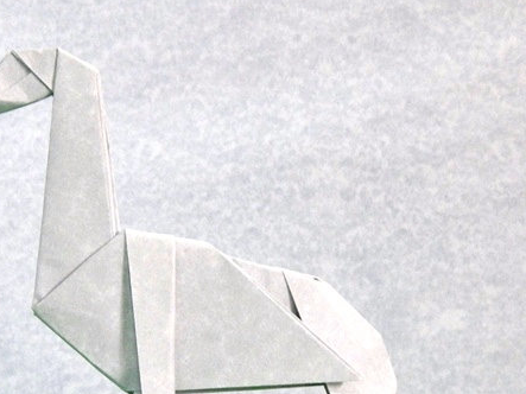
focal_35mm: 102
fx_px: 1549
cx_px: 153
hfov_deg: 19.2
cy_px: 379
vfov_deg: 14.3
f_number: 3.7
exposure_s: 1/8
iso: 450
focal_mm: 8.6
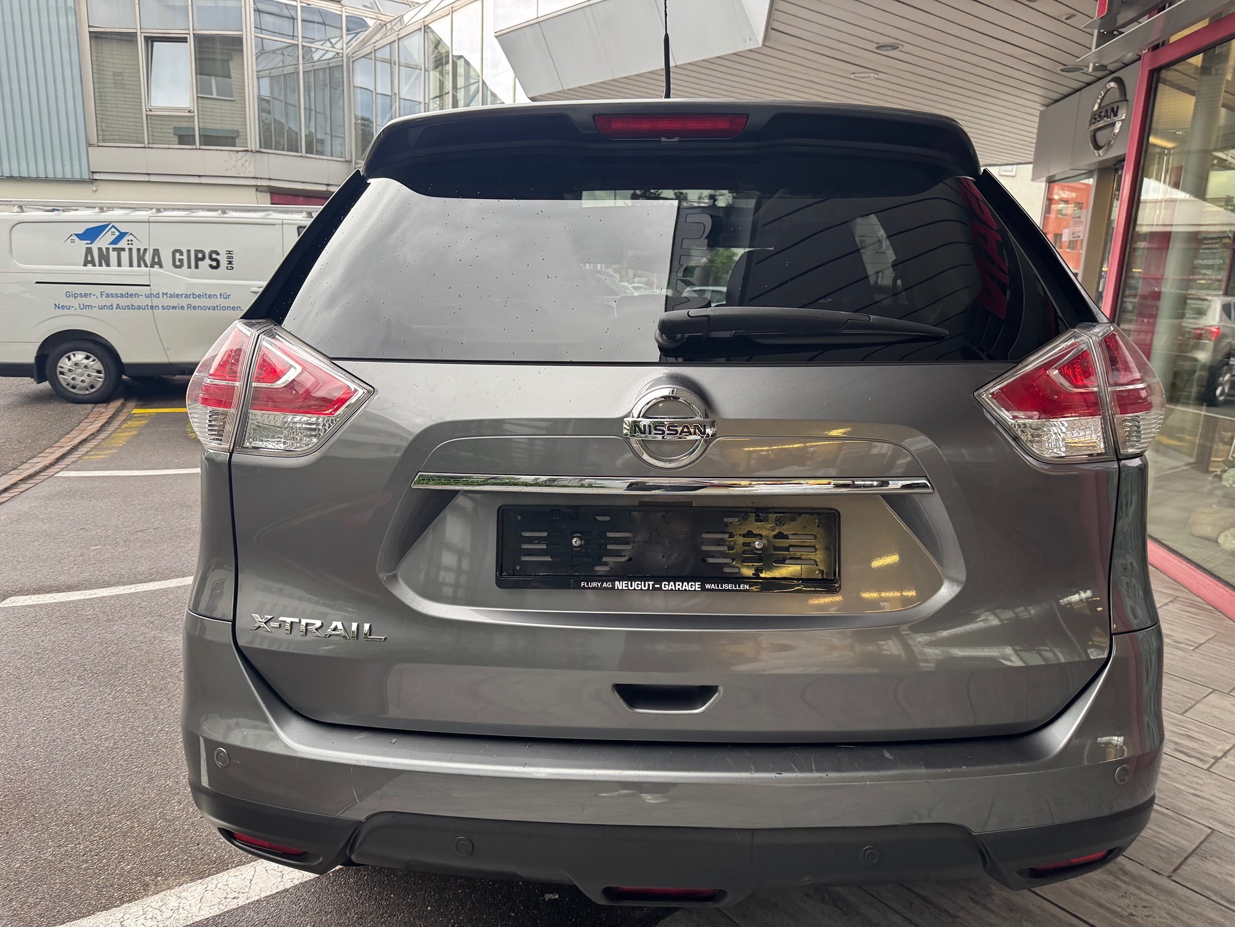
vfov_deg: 56.8
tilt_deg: -16.2
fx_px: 856
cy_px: 464
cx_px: 618
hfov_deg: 71.6
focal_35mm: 24
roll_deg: -2.4
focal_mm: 6.76
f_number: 1.78
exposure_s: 1/121
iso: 160
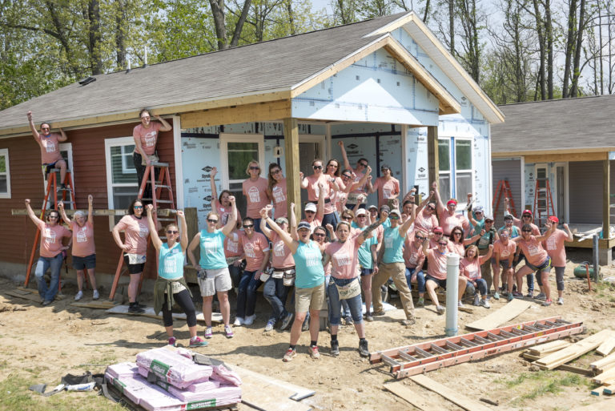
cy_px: 206
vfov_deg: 33.4
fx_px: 684
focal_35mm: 40
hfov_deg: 48.4
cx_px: 308
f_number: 7.1
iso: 400
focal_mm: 40
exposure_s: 1/1000
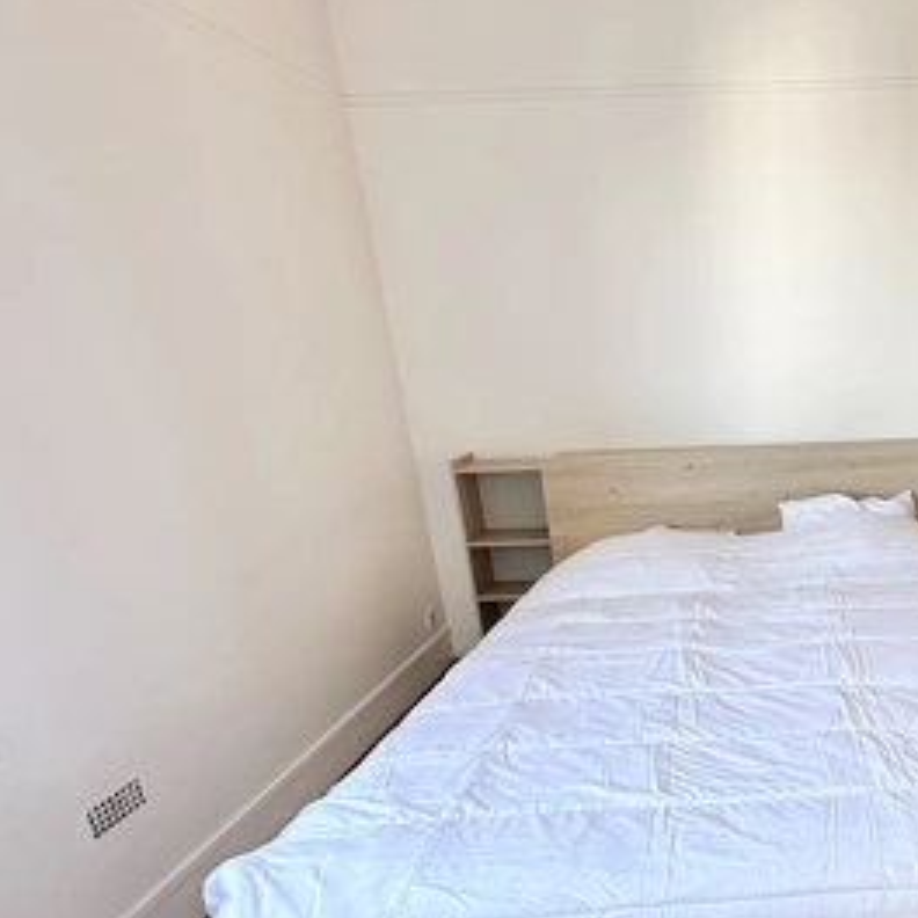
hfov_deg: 55.5
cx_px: 808
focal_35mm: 25
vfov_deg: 62.2
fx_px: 750
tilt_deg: -17.1
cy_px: 563
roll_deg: +1.8
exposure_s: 1/99
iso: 125
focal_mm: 2.22
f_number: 2.2
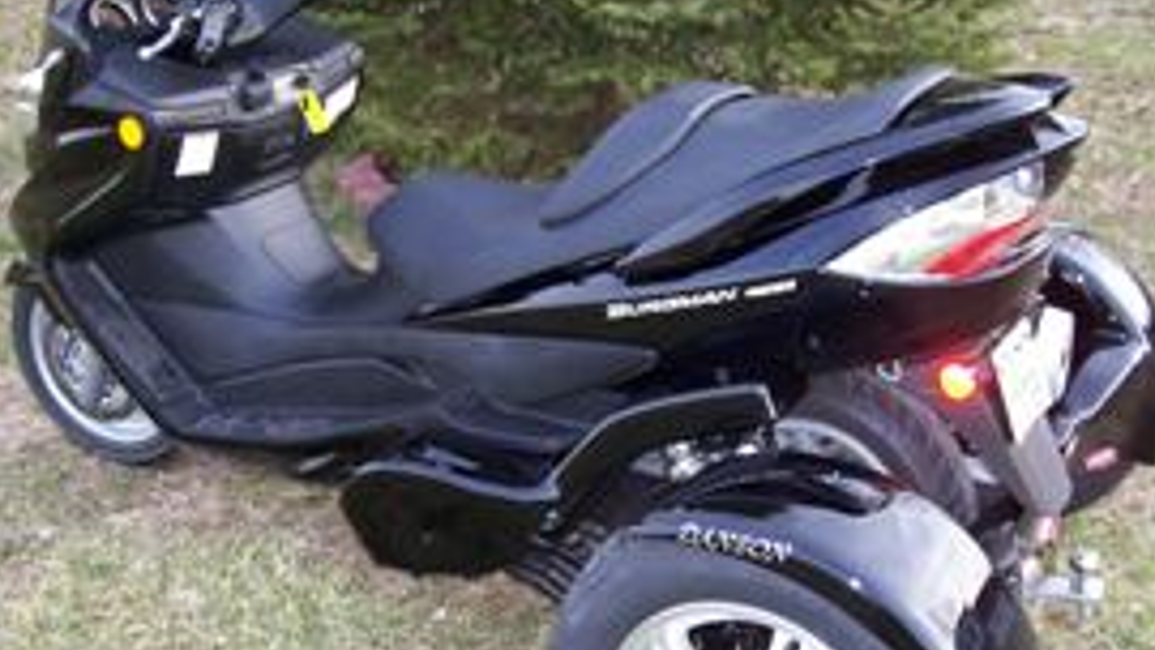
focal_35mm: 50
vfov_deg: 23.9
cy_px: 393
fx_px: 1532
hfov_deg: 41.3
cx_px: 635
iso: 140
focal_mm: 5.6
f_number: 2.7
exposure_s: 1/112
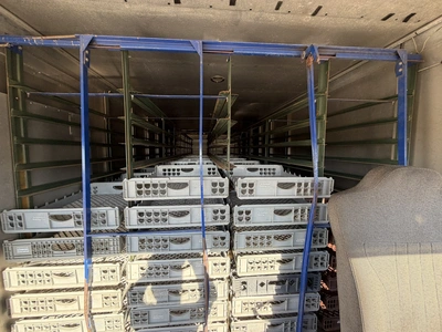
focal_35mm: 14
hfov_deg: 102.1
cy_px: 166
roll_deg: -0.5
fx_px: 179
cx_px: 221
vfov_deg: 85.7
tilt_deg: -4.8
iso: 100
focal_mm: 2.22
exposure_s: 1/121
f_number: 2.2
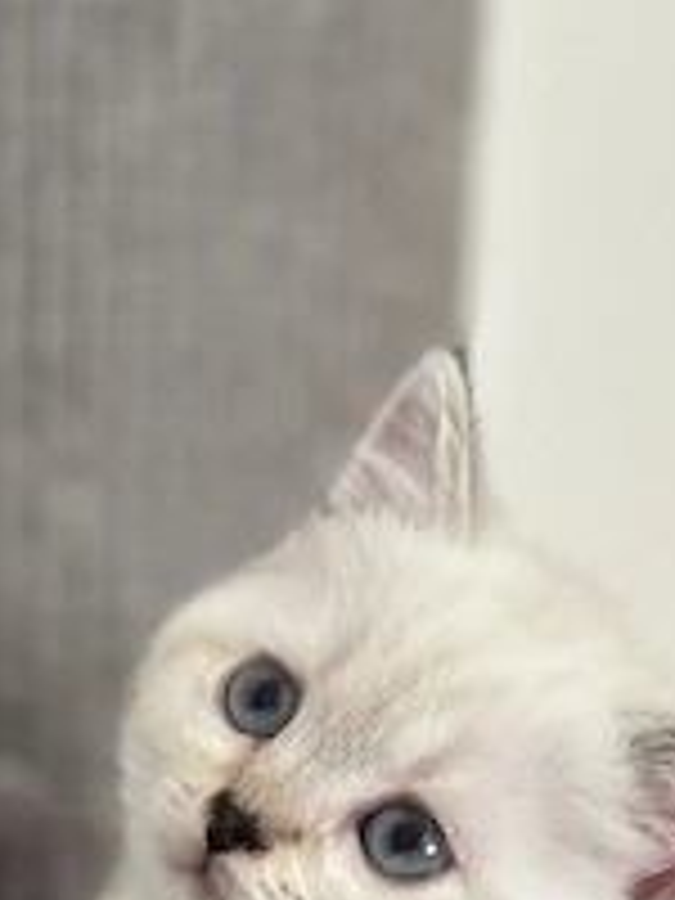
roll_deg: -3.5
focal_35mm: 96
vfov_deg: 19.9
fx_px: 2496
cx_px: 302
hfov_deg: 15.4
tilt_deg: -6.7
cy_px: 891
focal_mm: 6.86
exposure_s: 1/63
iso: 125
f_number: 1.78
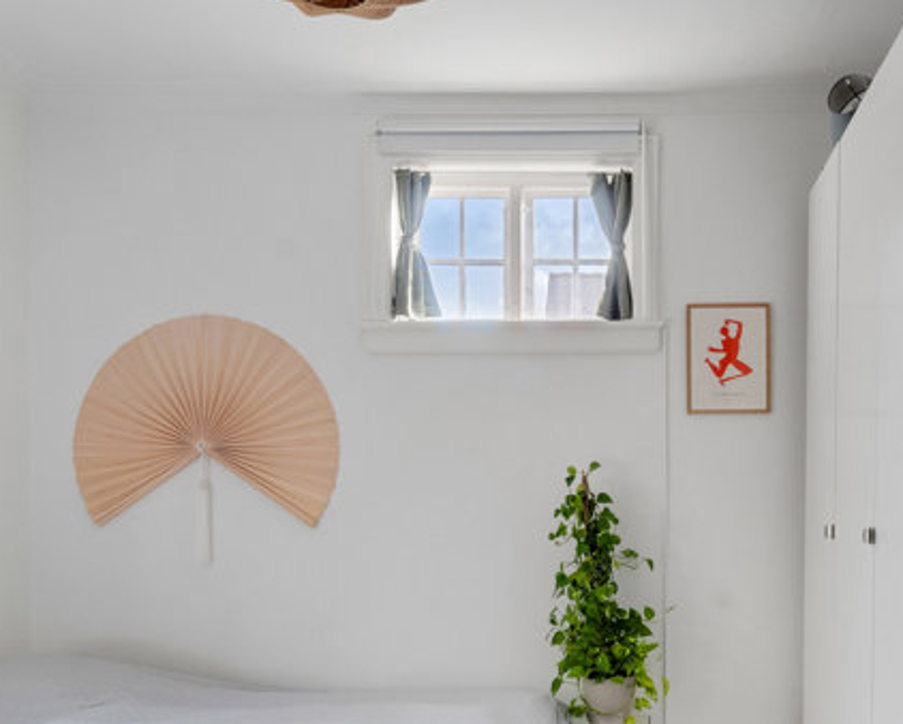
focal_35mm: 32
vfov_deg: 44.5
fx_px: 856
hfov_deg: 55.2
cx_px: 550
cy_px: 532
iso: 200
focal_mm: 12
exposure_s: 1/5
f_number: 10
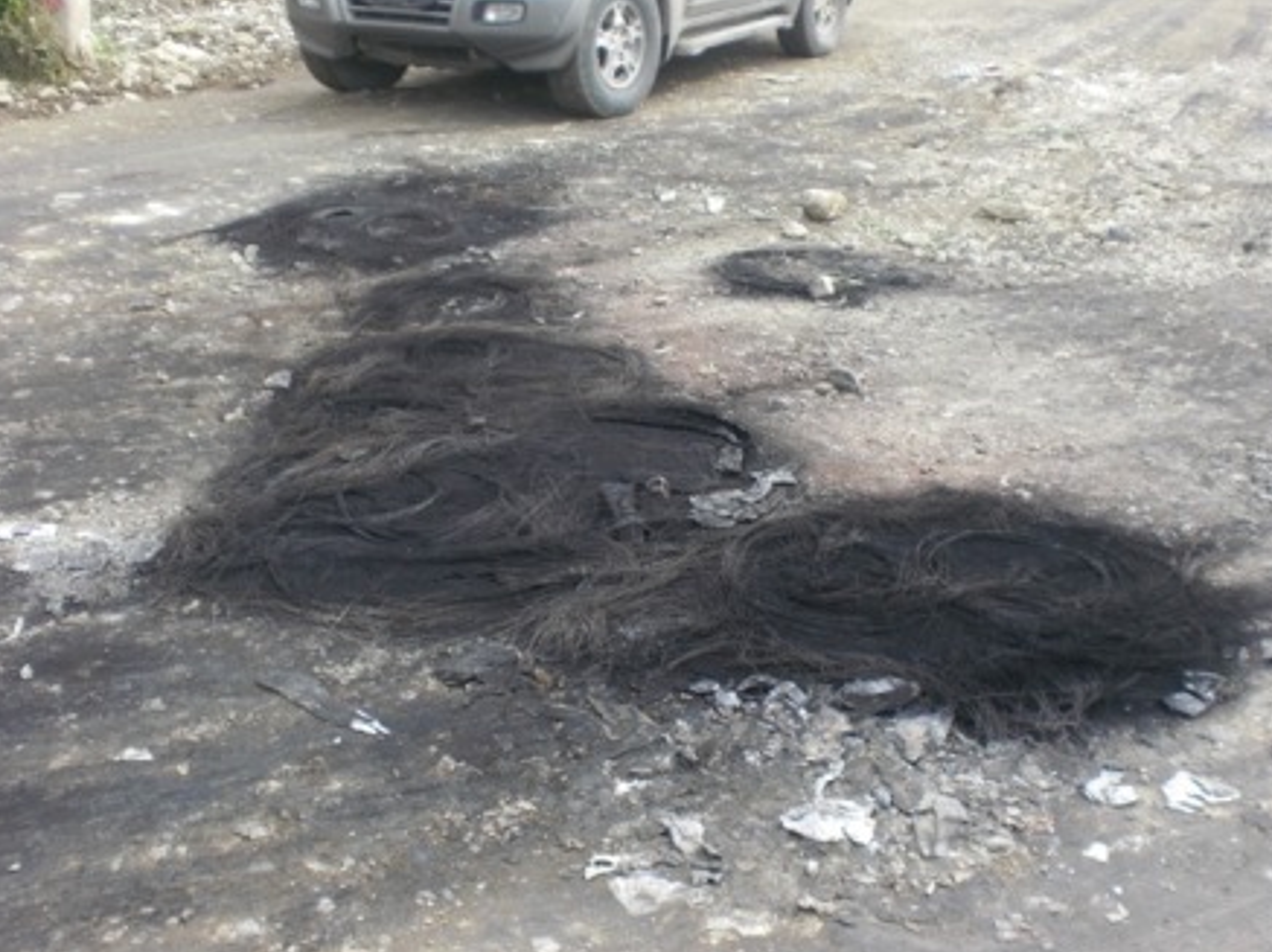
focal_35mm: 39
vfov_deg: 36.8
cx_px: 640
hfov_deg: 47.9
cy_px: 475
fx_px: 1432
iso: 64
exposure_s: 1/200
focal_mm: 6.3
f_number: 3.1
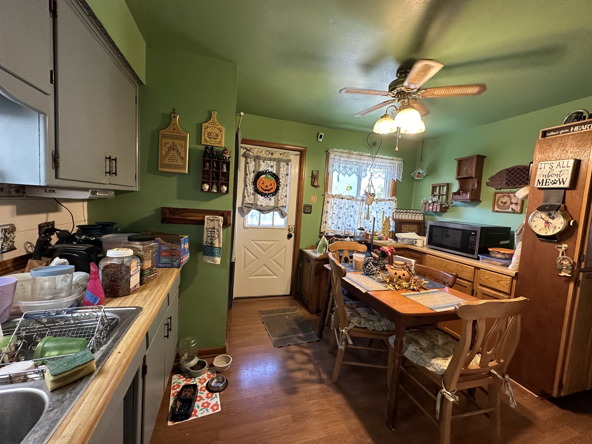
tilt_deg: -4.7
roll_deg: -3.5
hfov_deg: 102.1
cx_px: 296
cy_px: 222
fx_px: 239
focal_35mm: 14
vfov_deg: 85.7
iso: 200
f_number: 2.2
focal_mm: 2.22
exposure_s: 1/60
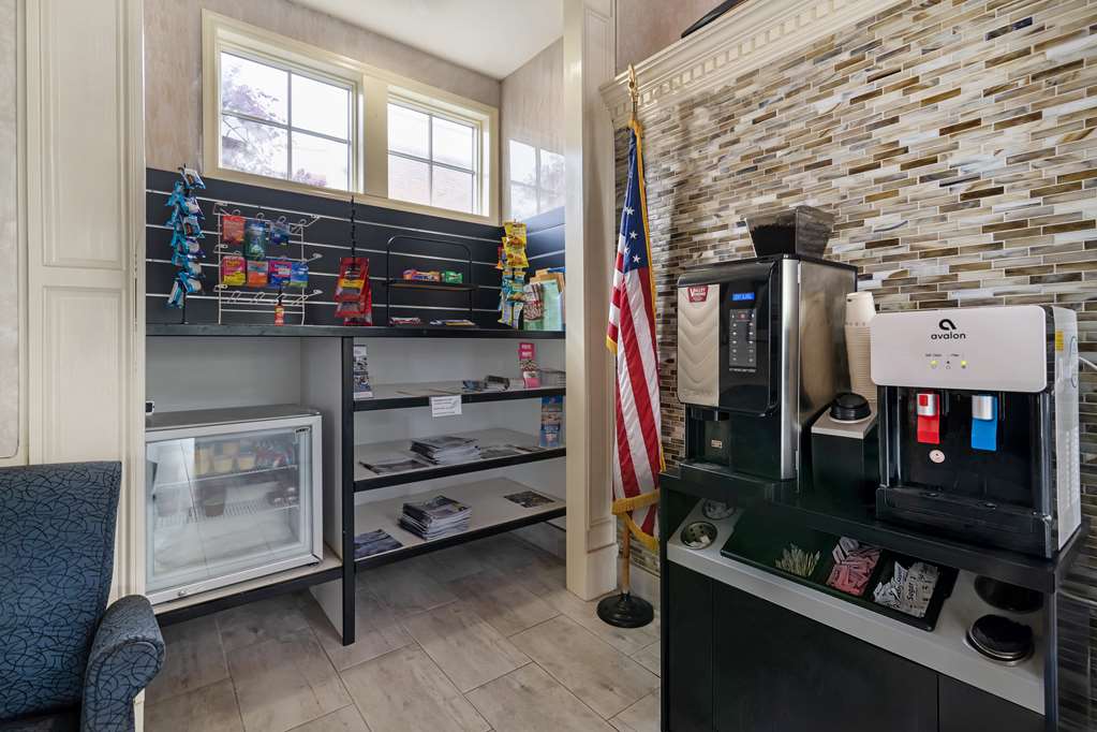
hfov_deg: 96.7
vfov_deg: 73.7
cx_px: 548
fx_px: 488
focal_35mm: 16
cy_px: 366
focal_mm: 16
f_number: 9
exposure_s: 1/1.67
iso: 100
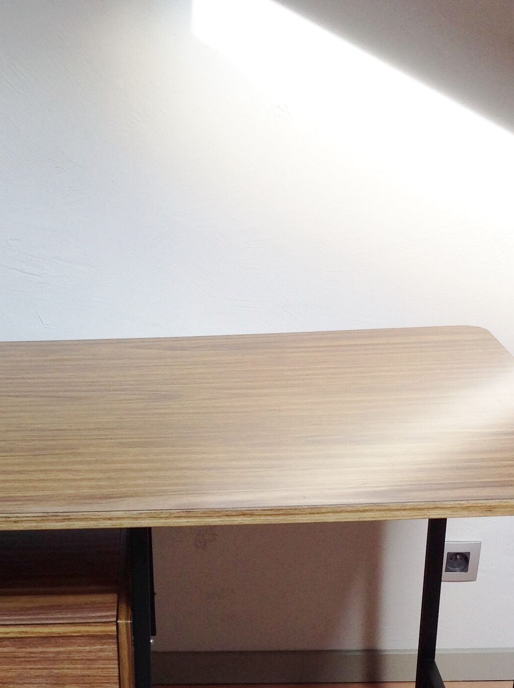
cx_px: 160
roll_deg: +3.2
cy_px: 628
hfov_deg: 22.4
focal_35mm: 65
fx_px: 1291
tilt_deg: -27.4
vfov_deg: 28.6
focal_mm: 4.28
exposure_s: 1/60
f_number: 2.4
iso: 50
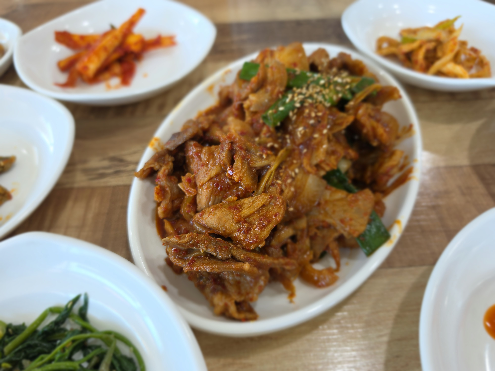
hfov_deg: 73.9
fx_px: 329
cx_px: 248
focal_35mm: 23
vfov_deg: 58.9
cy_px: 186
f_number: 1.4
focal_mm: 6.5
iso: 25
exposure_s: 1/60
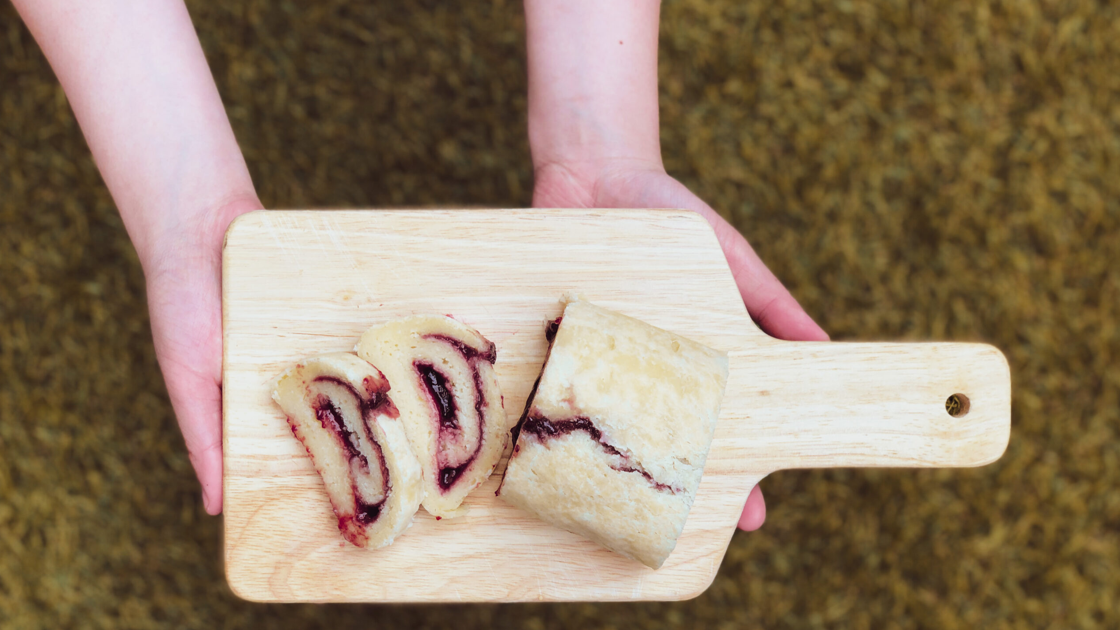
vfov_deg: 21.0
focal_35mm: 57
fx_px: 1693
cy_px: 402
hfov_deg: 36.6
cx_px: 561
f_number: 2.4
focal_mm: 6
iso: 16
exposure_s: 1/120
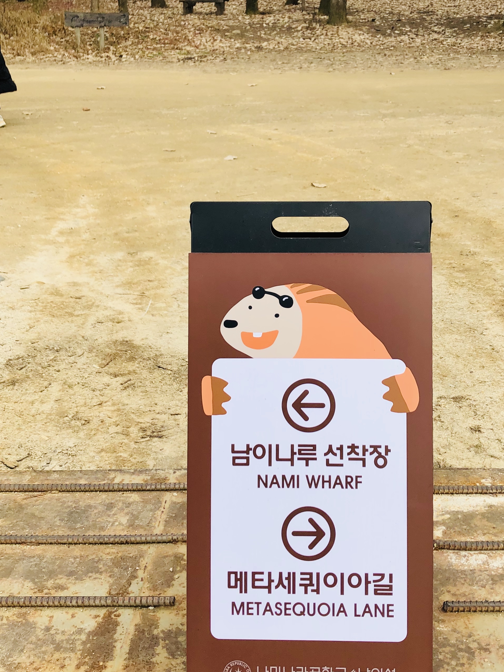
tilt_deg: -19.7
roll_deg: +0.6
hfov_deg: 32.7
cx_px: 314
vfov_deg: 42.9
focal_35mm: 44
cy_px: 298
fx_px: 854
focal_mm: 3.99
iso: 20
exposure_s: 1/457
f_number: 1.8
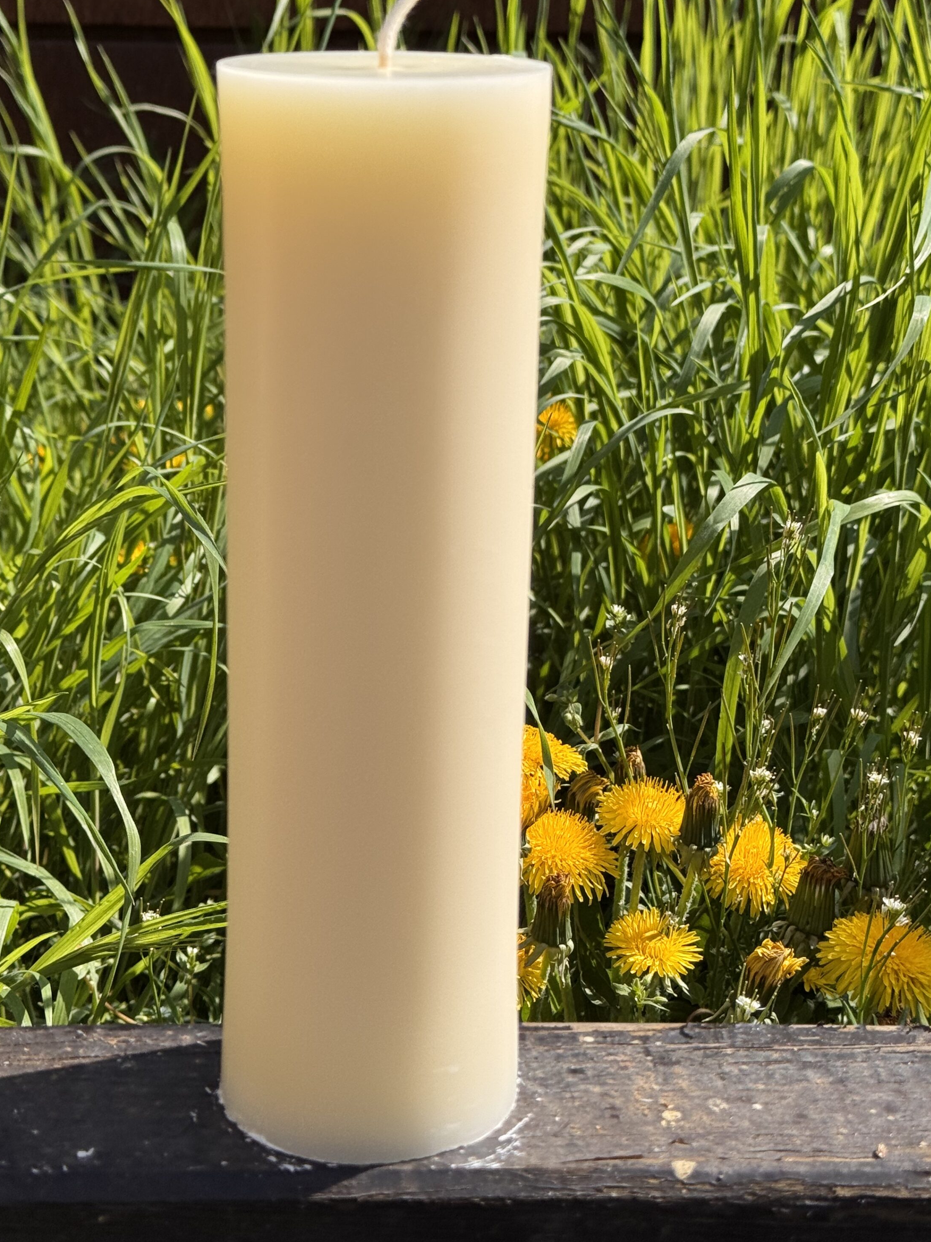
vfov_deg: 30.6
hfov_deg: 23.3
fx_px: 2260
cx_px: 399
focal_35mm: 63
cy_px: 497
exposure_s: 1/5376
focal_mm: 6.76
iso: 64
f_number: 1.78
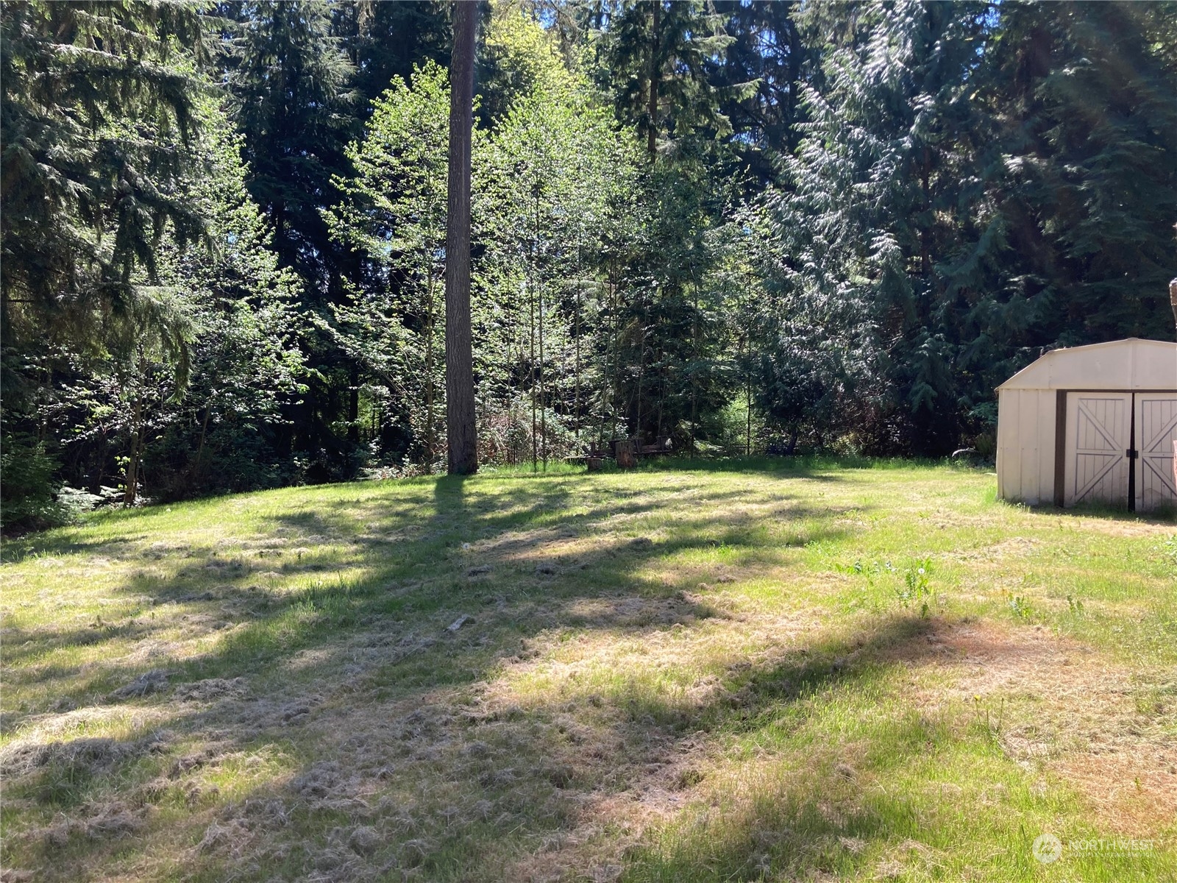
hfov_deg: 63.4
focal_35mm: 28
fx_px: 952
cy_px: 442
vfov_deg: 49.7
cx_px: 588
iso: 20
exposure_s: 1/440
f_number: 1.8
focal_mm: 3.99
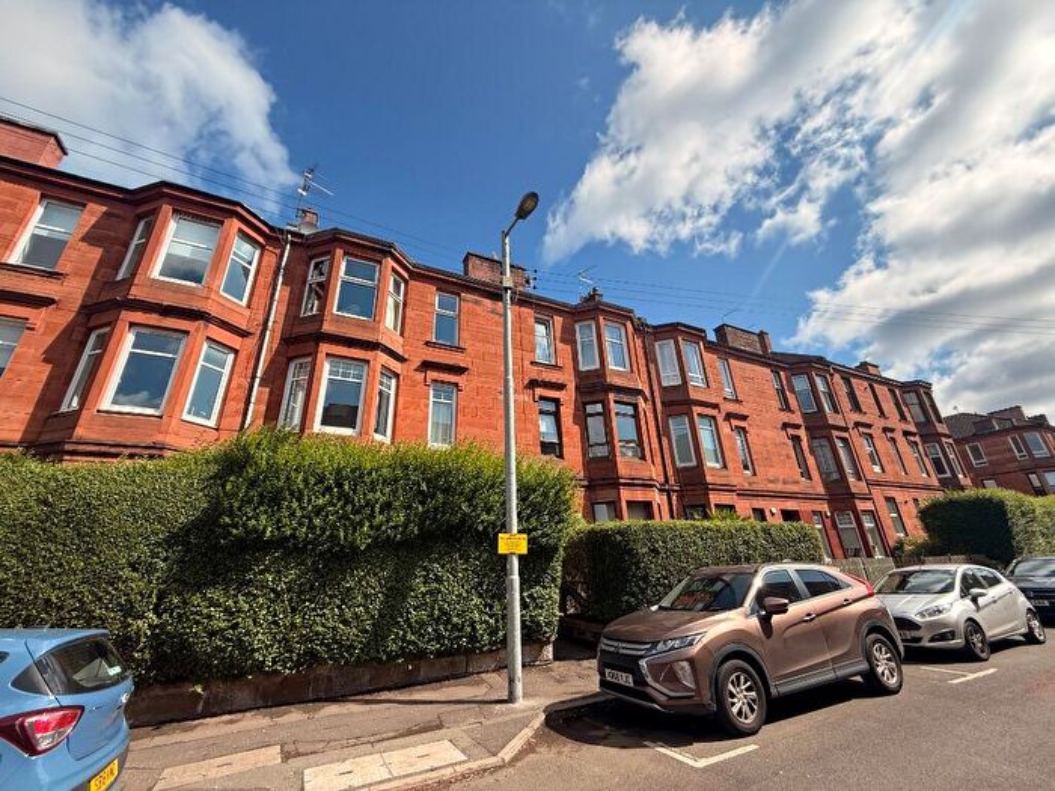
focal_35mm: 14
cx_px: 528
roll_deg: +2.2
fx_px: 427
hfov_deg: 102.1
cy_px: 396
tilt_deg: +22.2
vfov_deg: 85.7
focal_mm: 2.22
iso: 50
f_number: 2.2
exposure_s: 1/1259
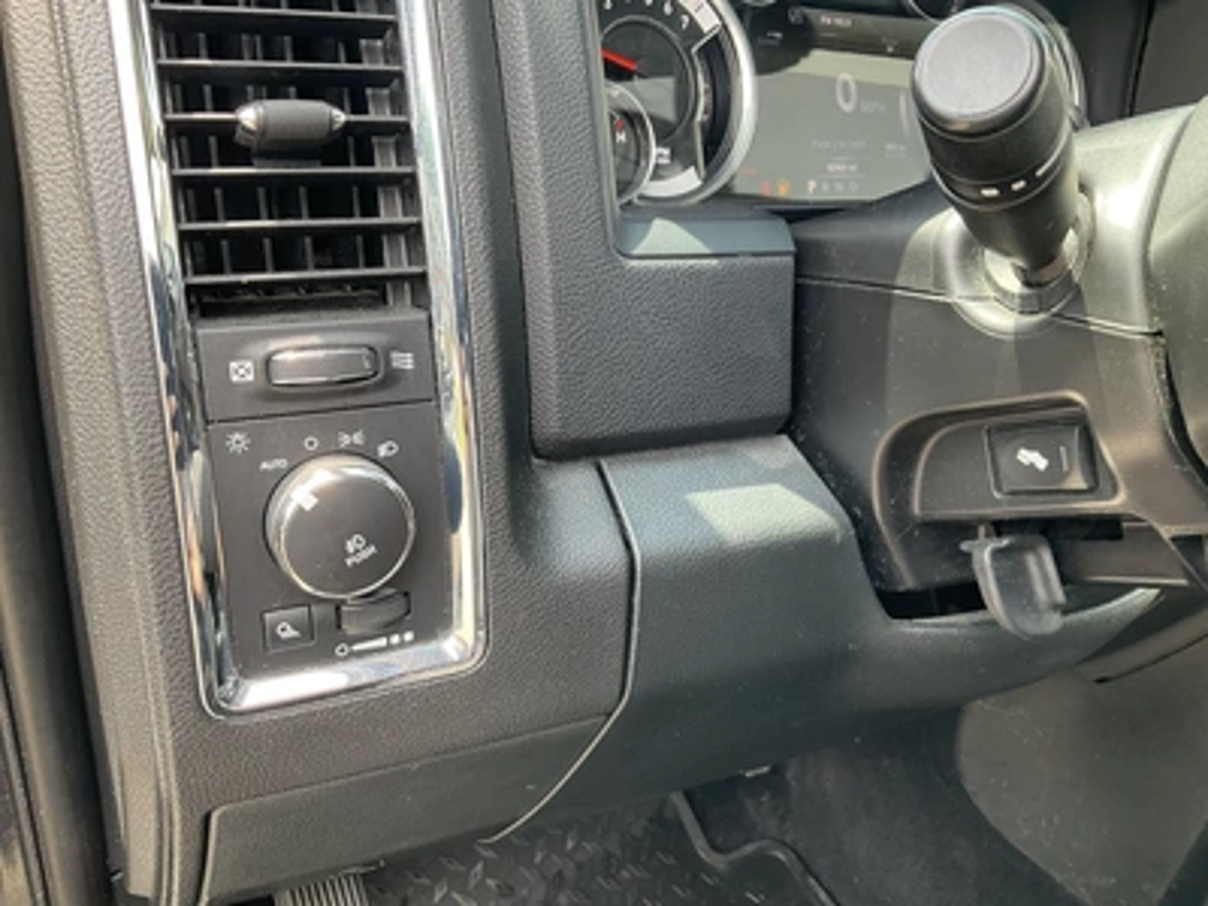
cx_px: 604
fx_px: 1012
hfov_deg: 61.7
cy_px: 453
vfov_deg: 48.2
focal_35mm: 29
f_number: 1.8
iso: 40
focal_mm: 3
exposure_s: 1/122
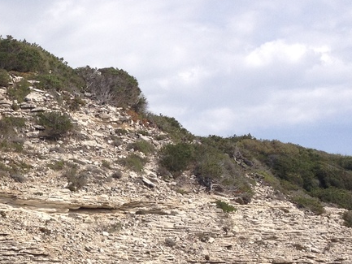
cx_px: -6
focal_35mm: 97
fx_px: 987
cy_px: 217
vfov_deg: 15.1
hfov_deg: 19.6
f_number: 2.4
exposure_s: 1/2045
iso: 64
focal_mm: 4.28
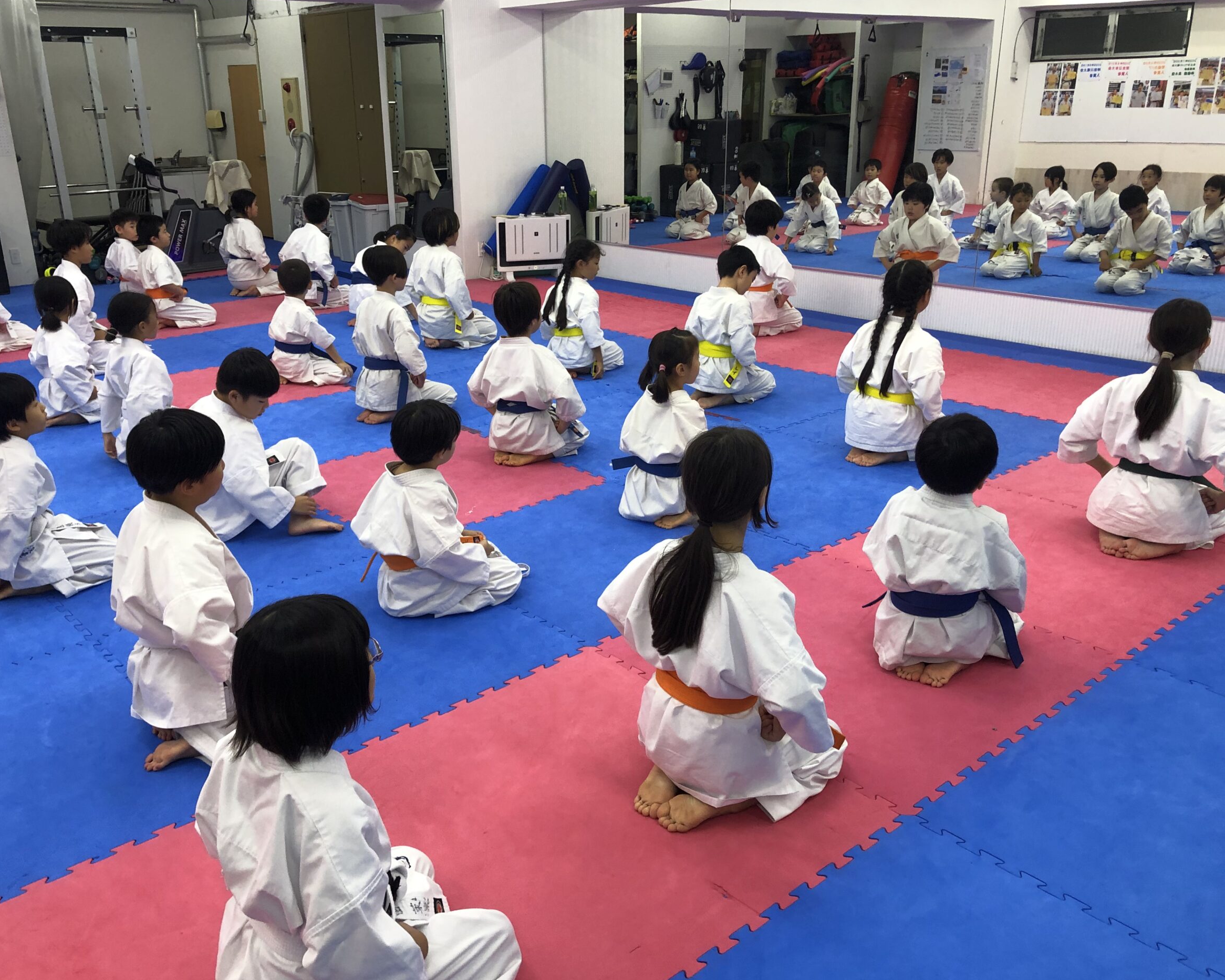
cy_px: 484
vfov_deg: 48.5
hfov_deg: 58.7
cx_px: 570
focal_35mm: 30
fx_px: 1088
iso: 32
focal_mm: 4
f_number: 1.8
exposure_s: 1/33
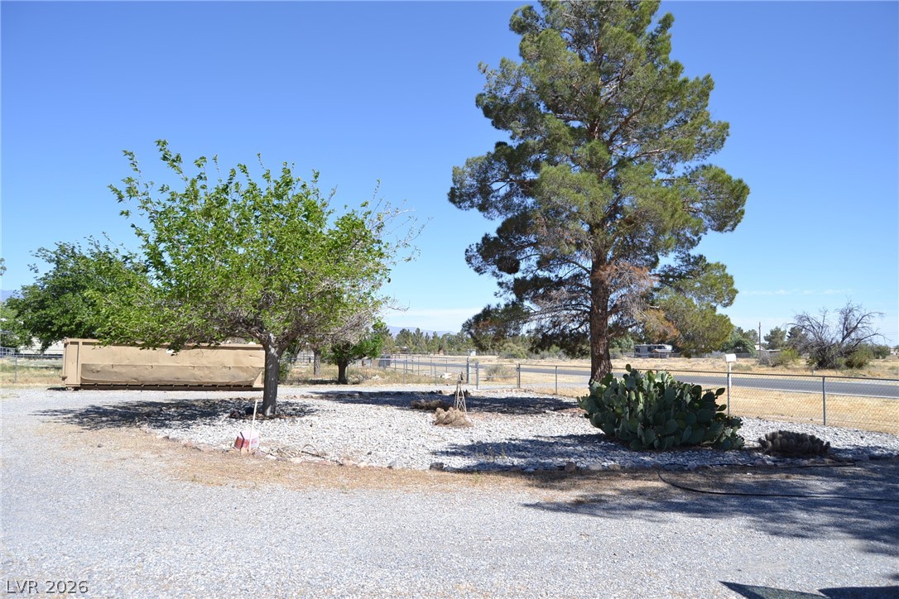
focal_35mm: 27
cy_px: 300
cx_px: 450
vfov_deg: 47.9
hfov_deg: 67.4
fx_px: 674
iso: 100
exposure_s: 1/500
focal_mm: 18
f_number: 5.6
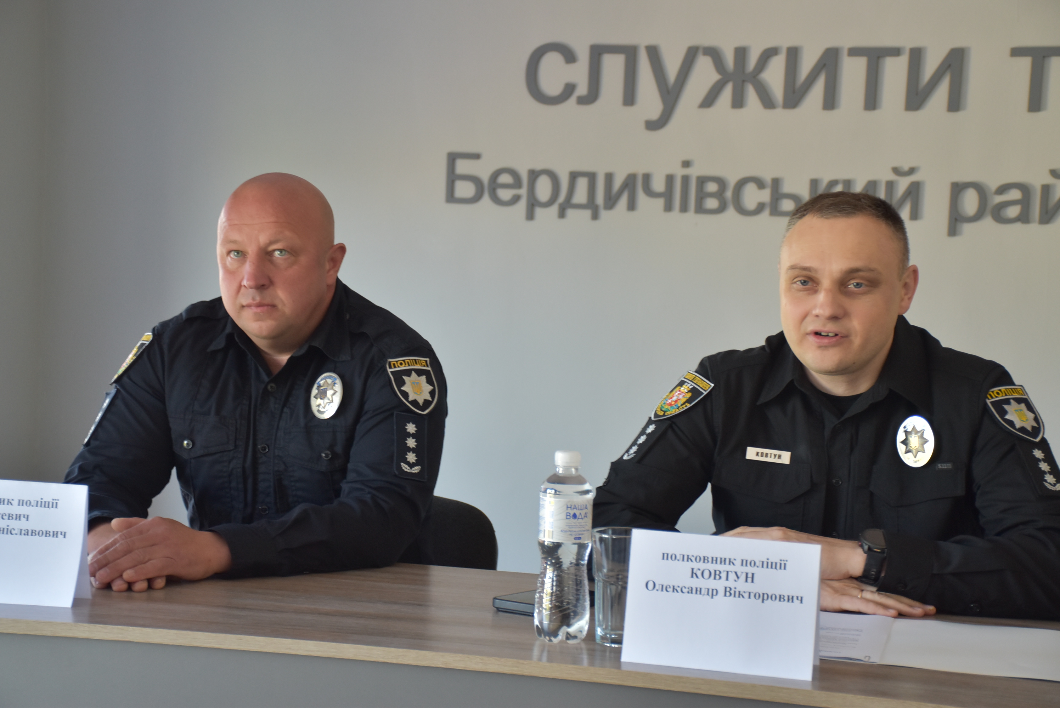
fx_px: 2210
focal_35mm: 75
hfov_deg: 27.0
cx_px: 530
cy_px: 354
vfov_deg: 18.2
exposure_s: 1/60
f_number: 4.8
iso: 640
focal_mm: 50
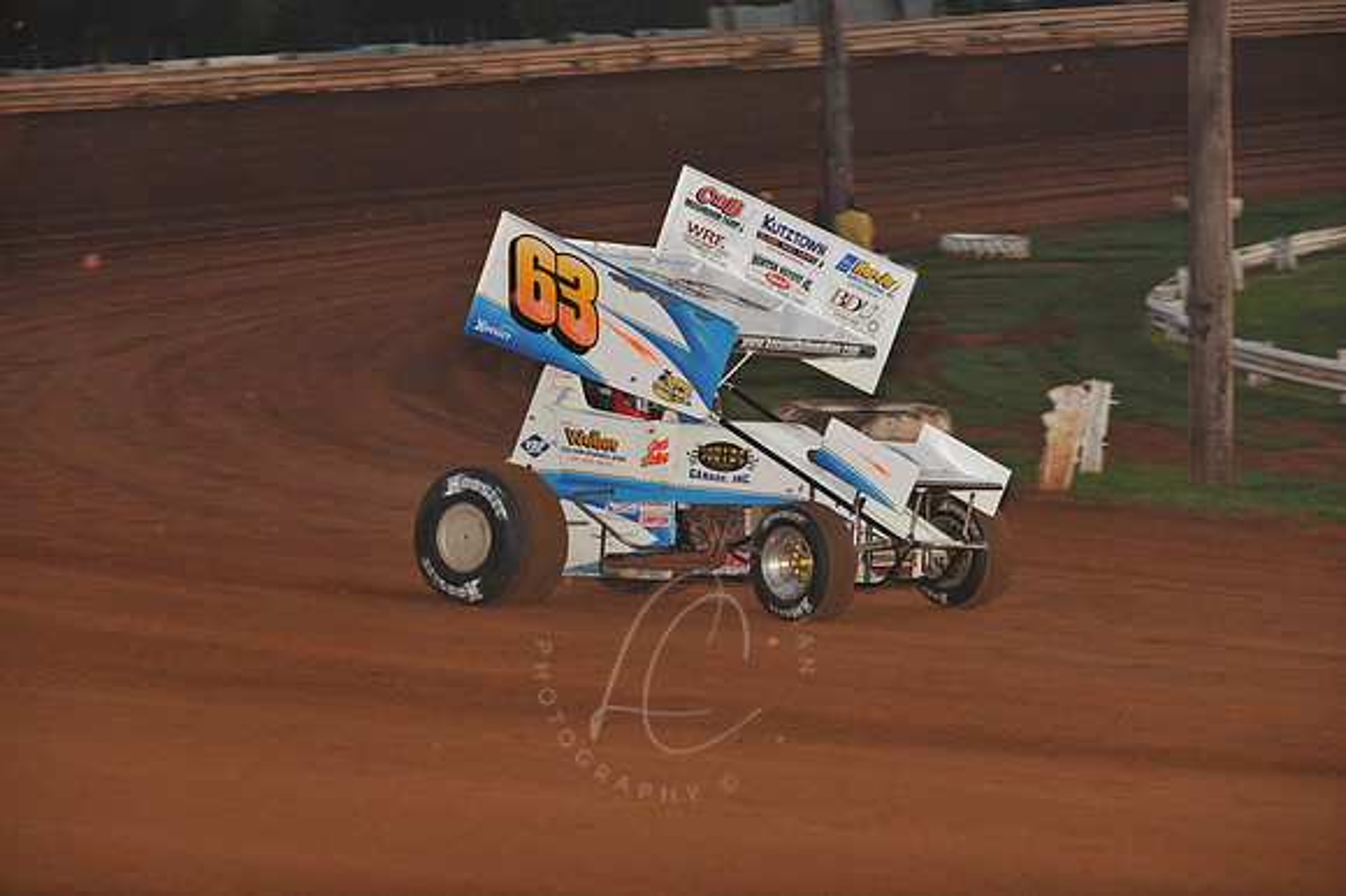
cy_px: 448
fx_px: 5044
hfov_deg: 15.2
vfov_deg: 10.1
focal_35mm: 135
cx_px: 673
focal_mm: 135
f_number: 6.3
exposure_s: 1/320
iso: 800
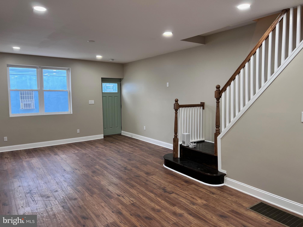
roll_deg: -0.1
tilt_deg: -5.5
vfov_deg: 53.1
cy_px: 114
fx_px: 228
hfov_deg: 67.3
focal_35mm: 26
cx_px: 152
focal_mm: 5.7
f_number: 1.5
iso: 125
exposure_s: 1/120
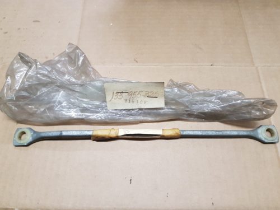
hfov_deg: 67.3
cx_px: 140
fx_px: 210
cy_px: 105
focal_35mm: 26
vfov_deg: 53.1
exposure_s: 1/33
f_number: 1.7
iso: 200
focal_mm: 4.2
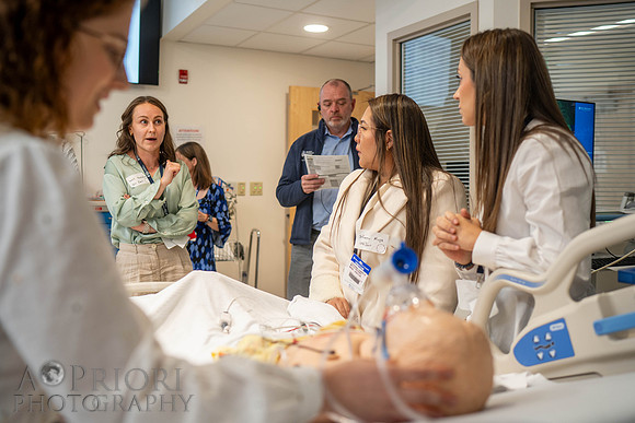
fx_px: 629
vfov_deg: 37.2
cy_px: 212
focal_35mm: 36
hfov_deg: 53.6
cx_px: 318
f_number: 2.2
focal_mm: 35
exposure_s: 1/200
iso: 640
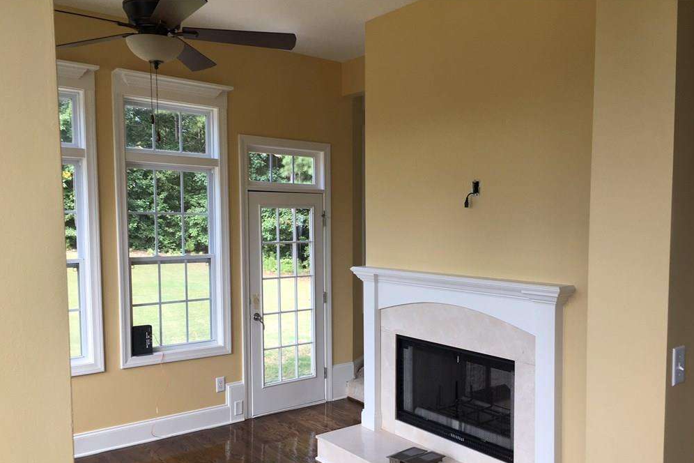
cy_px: 264
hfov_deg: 60.3
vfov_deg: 42.2
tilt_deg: -4.1
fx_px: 598
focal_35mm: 31
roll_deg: -0.1
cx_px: 345
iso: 25
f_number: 2.2
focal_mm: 4.15
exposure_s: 1/120
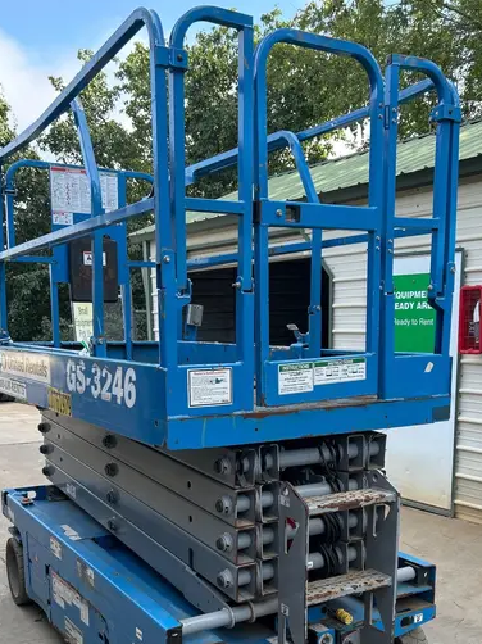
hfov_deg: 37.7
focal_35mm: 38
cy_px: 462
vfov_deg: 47.6
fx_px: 706
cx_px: 237
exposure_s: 1/431
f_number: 1.5
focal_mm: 5.7
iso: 50
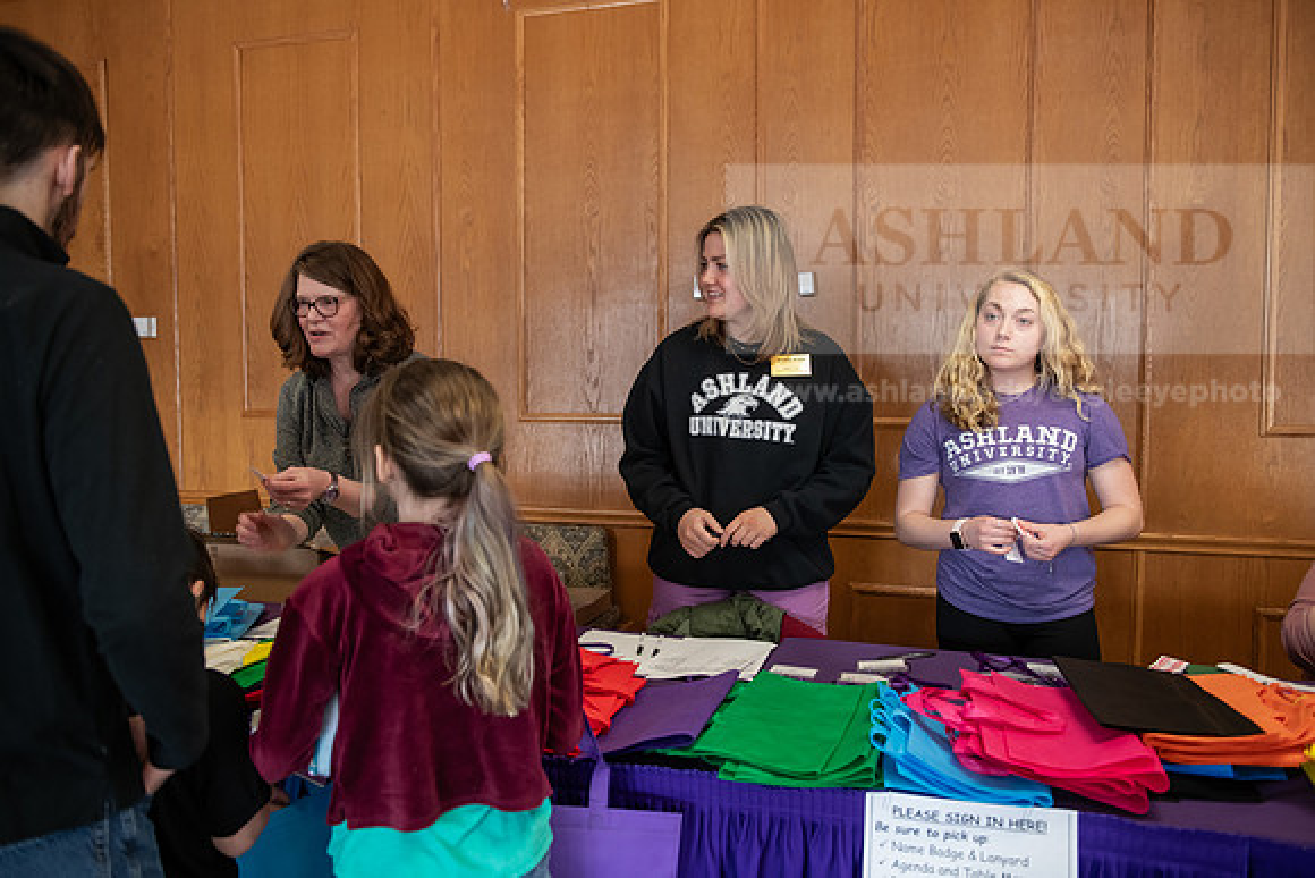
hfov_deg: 63.6
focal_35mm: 29
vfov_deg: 45.0
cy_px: 439
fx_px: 1060
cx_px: 658
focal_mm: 29
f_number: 3.2
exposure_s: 1/125
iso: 1000
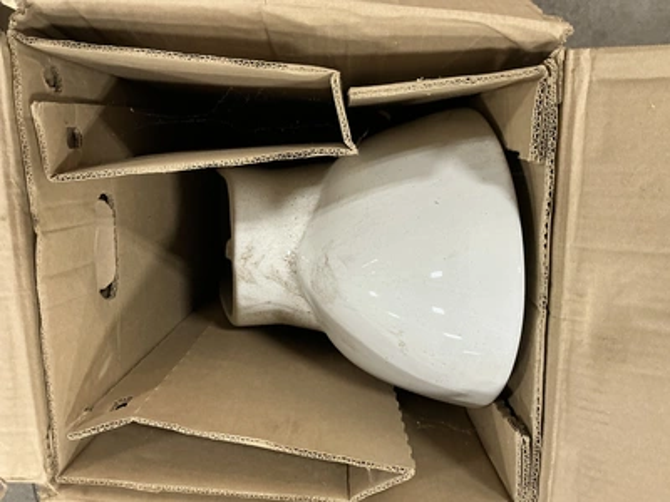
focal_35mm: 28
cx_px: 335
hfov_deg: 63.4
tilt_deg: -80.0
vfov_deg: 49.7
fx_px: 542
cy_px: 251
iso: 200
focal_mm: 3
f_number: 1.8
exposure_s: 1/60
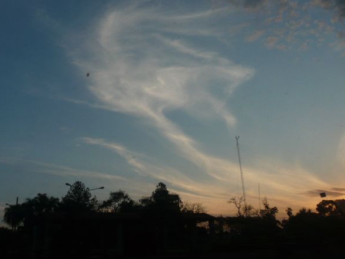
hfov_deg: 49.0
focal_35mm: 38
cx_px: 165
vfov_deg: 37.4
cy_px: 92
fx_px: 379
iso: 100
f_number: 5
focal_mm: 4.6
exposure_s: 1/200
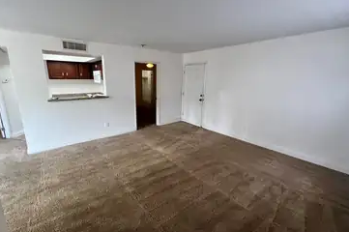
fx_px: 145
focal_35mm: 15
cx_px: 164
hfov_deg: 100.3
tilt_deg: -12.5
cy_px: 113
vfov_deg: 77.2
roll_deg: -0.6
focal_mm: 1.57
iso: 250
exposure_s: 1/120
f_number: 1.8
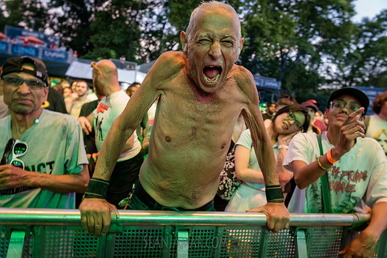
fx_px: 258
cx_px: 194
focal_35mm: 24
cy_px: 129
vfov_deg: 53.2
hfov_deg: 73.7
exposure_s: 1/250
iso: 4000
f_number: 4
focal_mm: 24
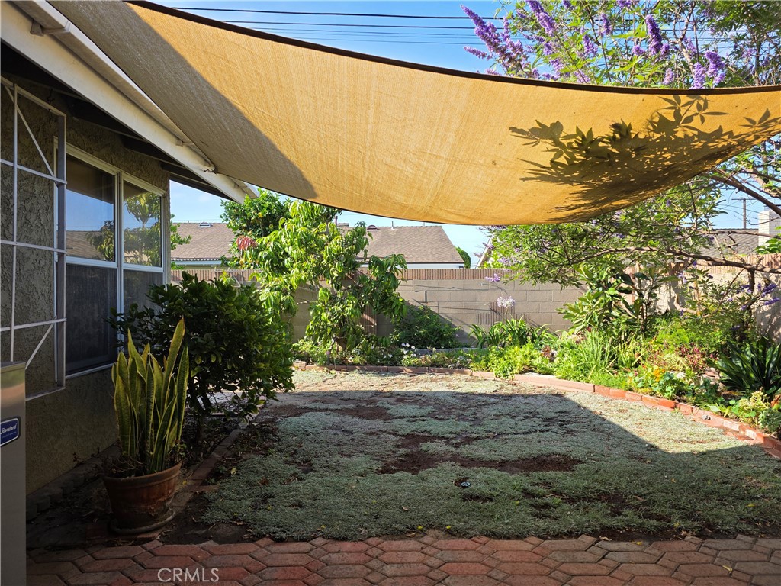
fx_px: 519
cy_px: 293
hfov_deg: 73.9
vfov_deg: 58.9
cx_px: 390
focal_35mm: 23
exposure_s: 1/1889
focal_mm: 6.3
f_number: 1.7
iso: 80
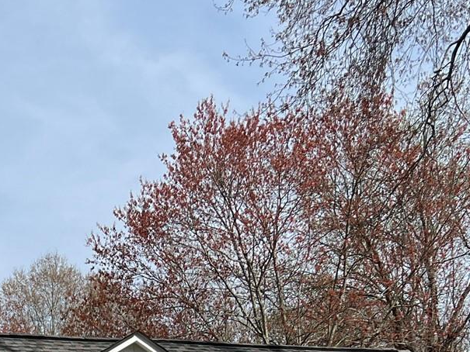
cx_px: -2
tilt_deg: +1.1
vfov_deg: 15.4
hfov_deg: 21.5
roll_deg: +0.2
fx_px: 1195
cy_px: 544
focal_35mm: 88
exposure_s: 1/5319
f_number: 1.5
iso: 50
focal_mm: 5.7
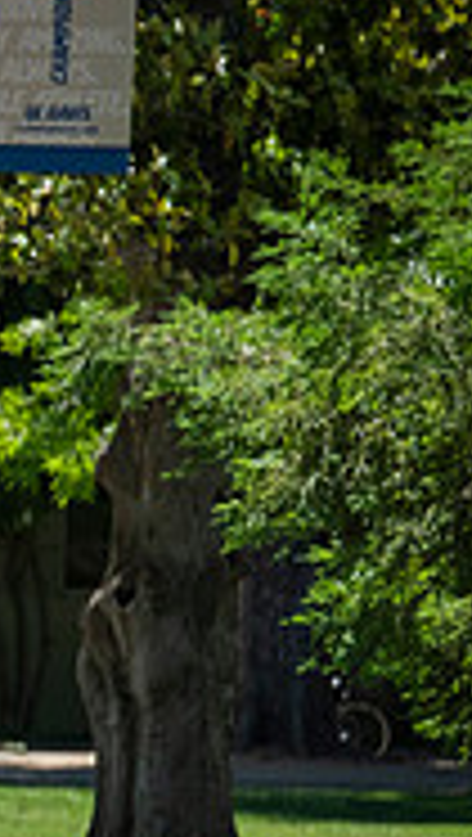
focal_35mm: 440
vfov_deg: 4.9
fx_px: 9763
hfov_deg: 2.7
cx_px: -791
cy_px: 731
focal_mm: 135
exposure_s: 1/3200
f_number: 5.6
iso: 500
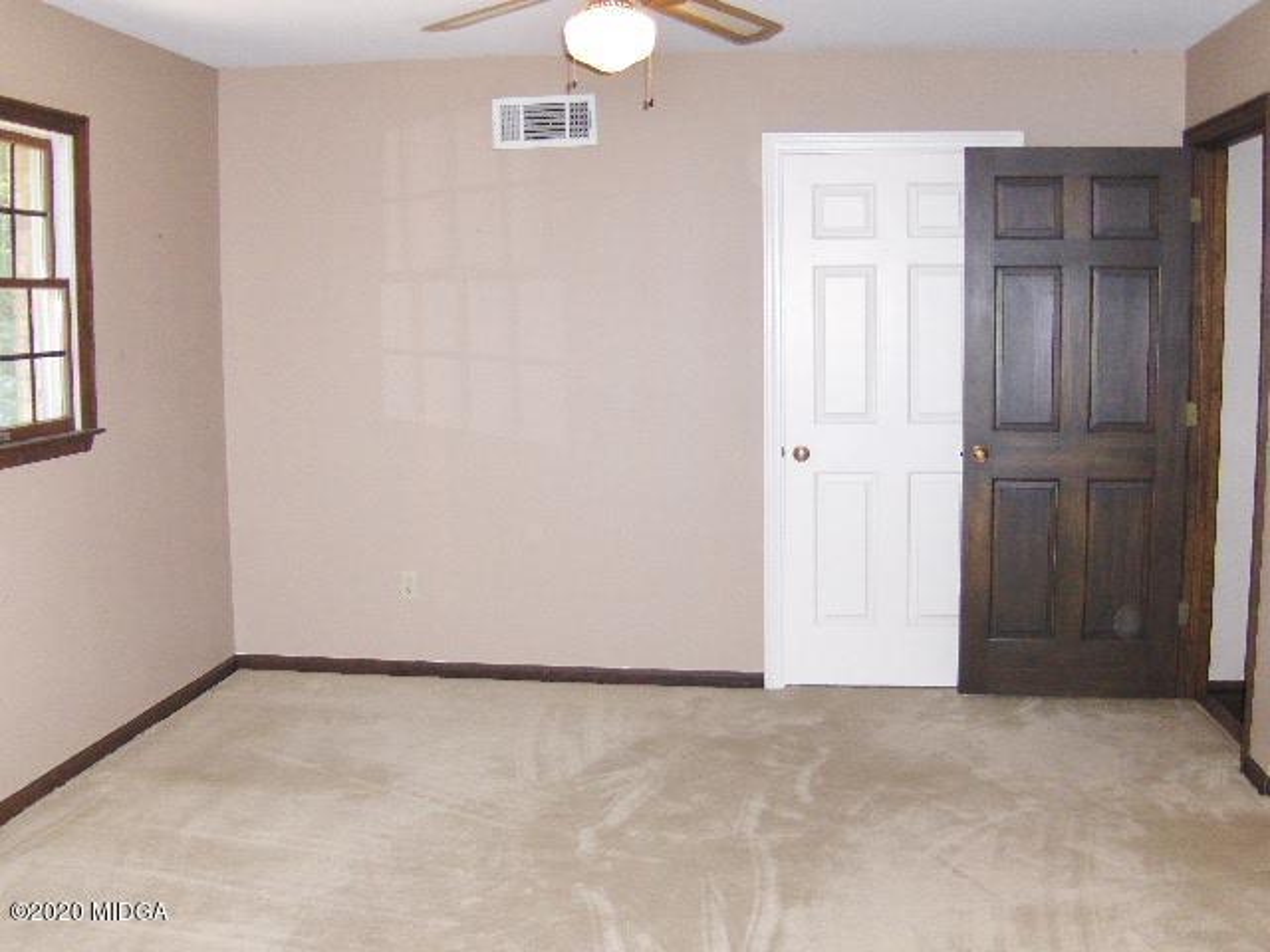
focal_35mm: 35
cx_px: 635
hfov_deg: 52.6
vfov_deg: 40.7
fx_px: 1284
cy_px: 476
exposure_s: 1/60
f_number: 2.8
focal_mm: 7.5
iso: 100
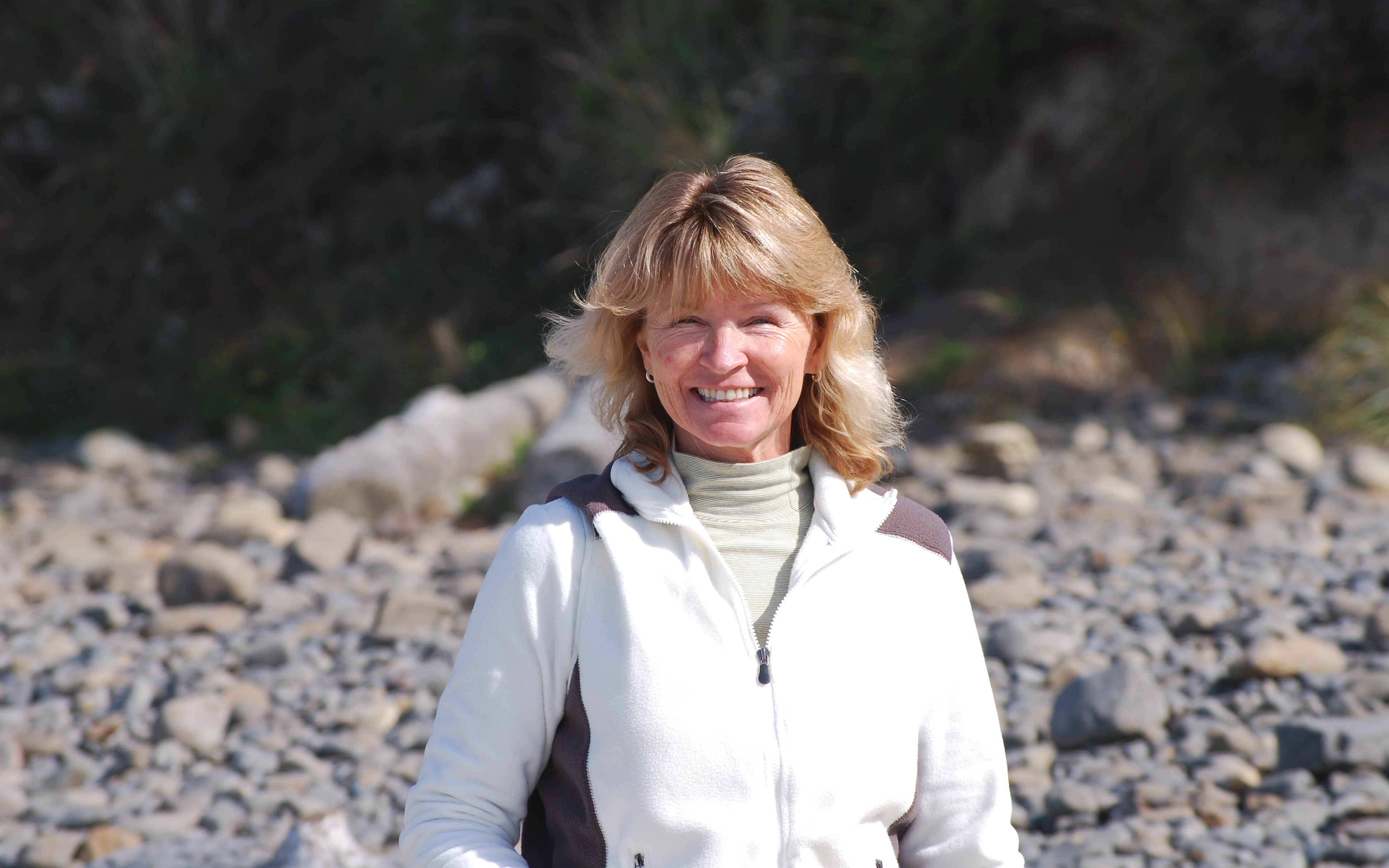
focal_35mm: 307
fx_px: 11621
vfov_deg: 4.3
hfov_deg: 6.8
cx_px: 693
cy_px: 407
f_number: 10
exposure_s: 1/250
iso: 180
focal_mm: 200
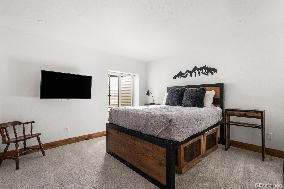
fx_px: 126
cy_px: 94
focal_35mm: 16
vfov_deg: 73.7
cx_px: 142
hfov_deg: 96.7
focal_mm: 16
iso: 500
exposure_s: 1/5
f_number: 8
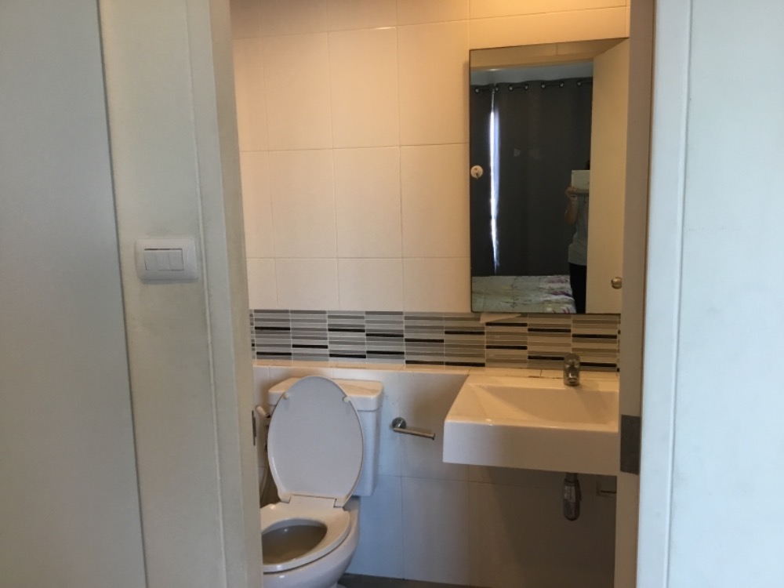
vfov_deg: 45.4
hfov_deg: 58.4
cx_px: 392
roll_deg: +2.0
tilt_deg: -8.9
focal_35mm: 31
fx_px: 702
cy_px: 294
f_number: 2.4
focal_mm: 3.3
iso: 50
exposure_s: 1/33
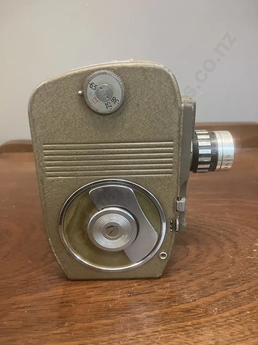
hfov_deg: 49.7
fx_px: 278
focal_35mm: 28
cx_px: 129
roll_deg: +0.8
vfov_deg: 63.4
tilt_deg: -19.4
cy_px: 172
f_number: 1.8
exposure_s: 1/33
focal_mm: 3.99
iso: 320
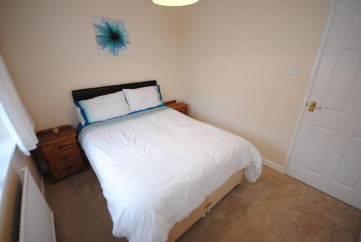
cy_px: 121
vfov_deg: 77.6
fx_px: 151
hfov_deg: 100.3
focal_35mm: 15
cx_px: 180
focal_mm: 10
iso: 320
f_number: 4
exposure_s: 1/30
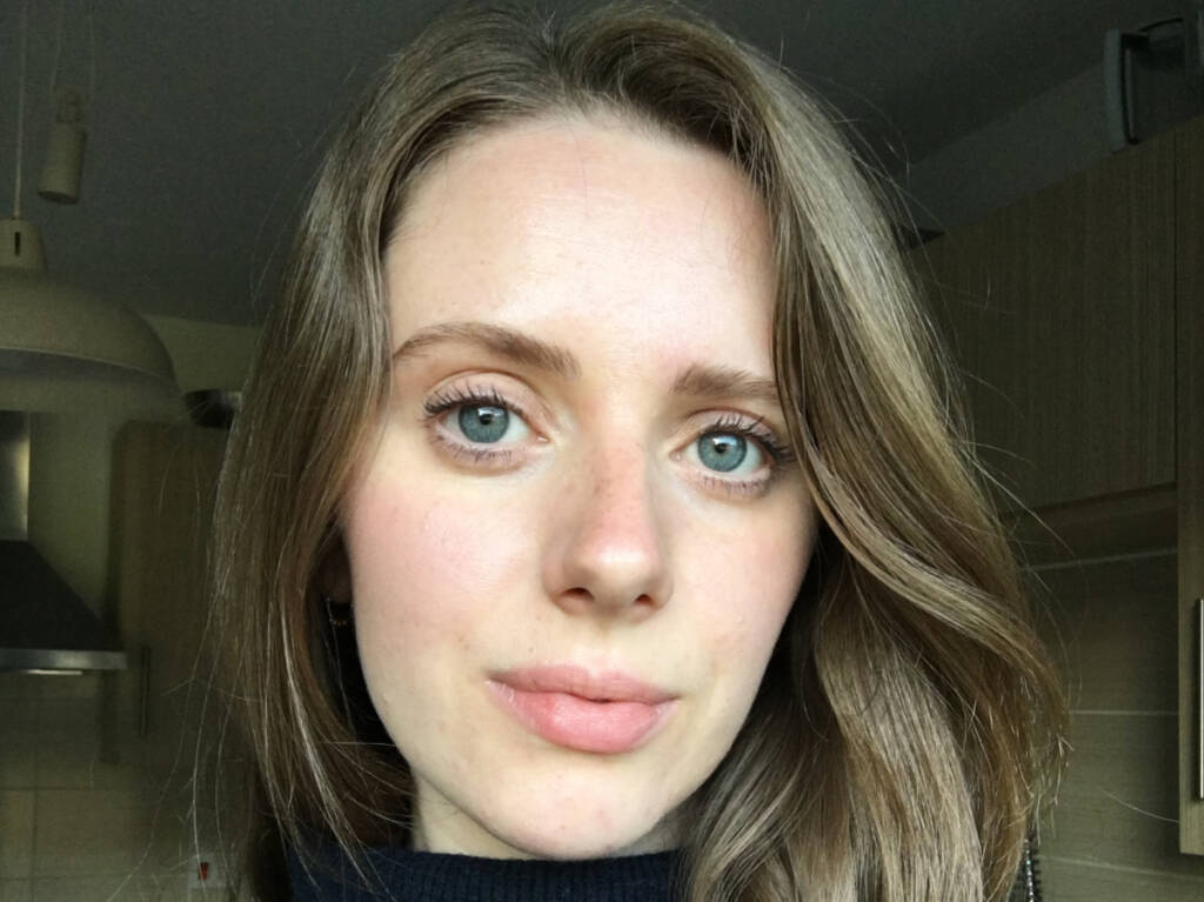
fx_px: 1078
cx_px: 602
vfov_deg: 45.4
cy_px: 451
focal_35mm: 31
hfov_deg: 58.4
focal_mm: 2.6
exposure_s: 1/50
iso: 50
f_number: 2.2
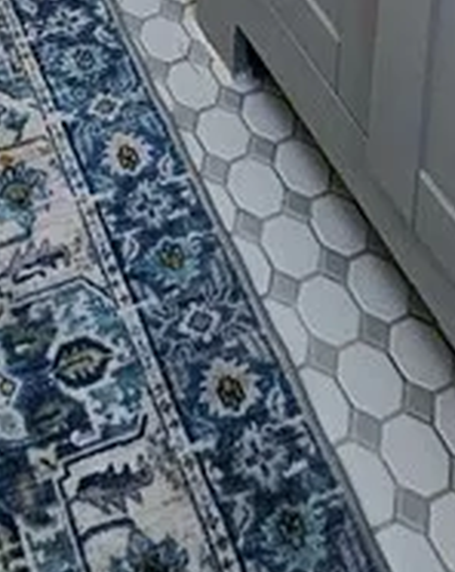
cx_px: -98
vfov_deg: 13.0
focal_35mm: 70
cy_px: -987
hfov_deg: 20.3
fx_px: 1182
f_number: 2.2
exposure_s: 1/60.2
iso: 100
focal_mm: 2.2
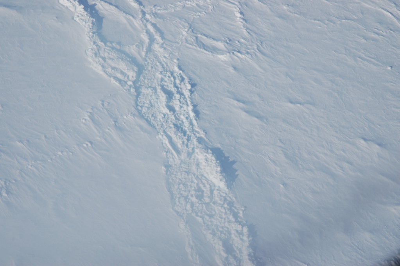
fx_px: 1166
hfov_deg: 19.5
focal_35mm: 105
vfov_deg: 13.0
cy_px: 133
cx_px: 200
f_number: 10
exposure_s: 1/400
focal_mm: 70
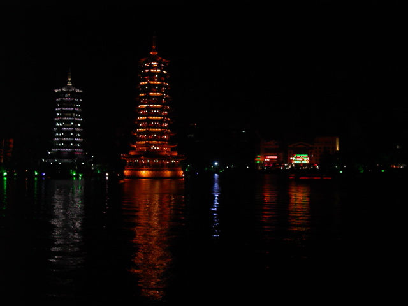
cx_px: 204
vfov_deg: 37.7
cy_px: 153
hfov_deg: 49.0
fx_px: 448
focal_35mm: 38
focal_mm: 7.8
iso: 200
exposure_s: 1/30
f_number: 2.8
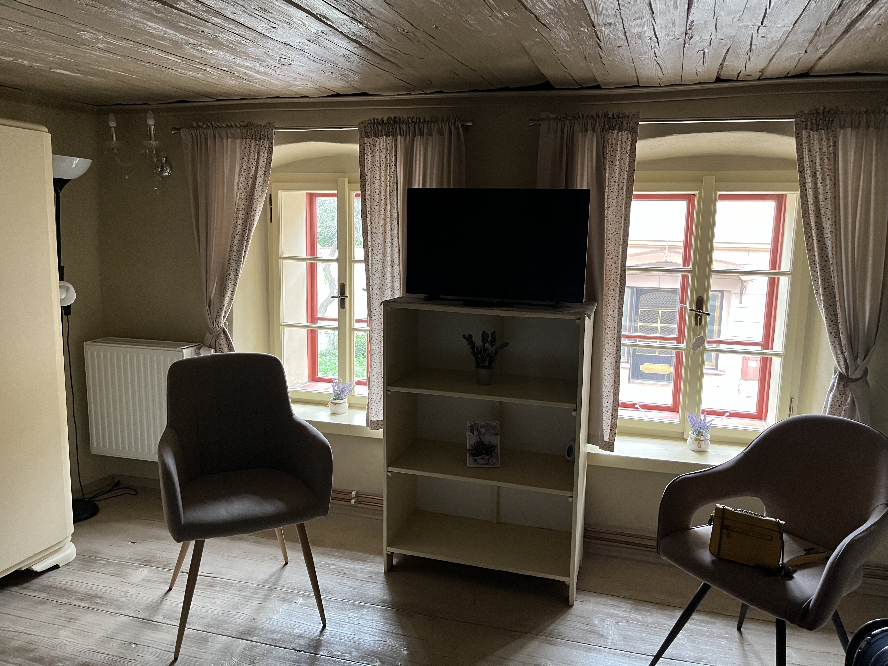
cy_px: 333
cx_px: 444
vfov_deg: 53.1
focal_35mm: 26
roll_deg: -1.0
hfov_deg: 67.3
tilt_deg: -8.0
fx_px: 667
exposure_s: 1/50
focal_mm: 5.1
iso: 320
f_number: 1.6
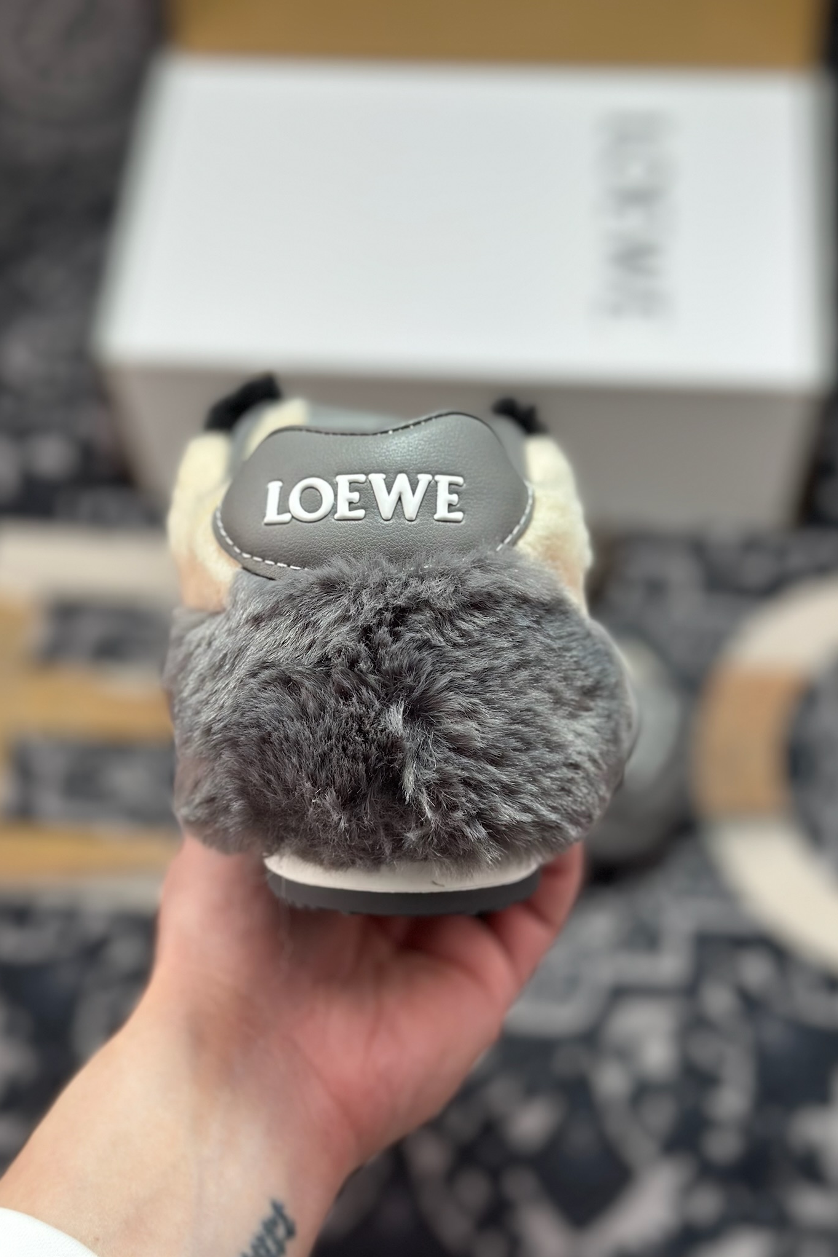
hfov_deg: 27.0
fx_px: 1746
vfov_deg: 39.6
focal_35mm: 50
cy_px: 629
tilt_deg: -59.7
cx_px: 422
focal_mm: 6.86
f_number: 1.78
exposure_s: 1/894
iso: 80
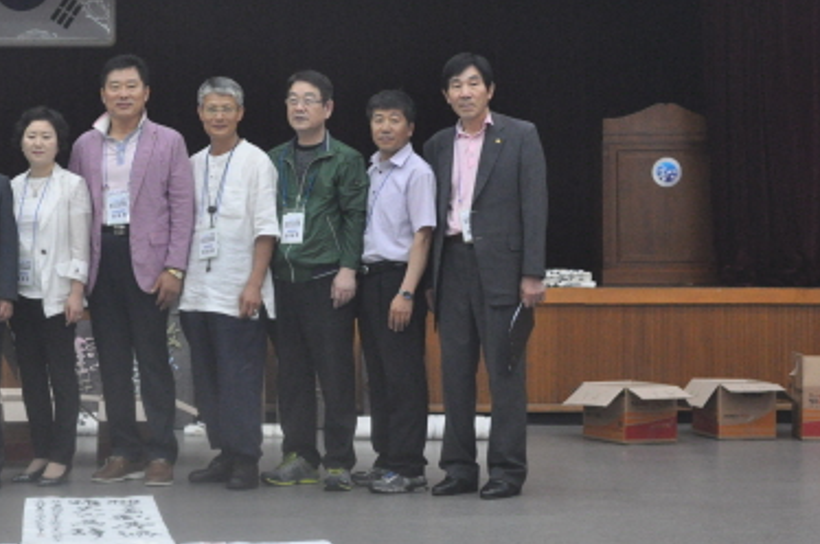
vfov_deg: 15.1
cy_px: 190
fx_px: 2043
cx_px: 129
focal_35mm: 90
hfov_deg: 22.3
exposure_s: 1/125
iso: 1600
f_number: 4.5
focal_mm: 35
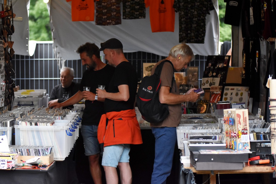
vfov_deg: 13.0
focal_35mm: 105
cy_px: 92
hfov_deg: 19.5
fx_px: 805
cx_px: 138
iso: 1600
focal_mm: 70
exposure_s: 1/6400
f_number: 2.8
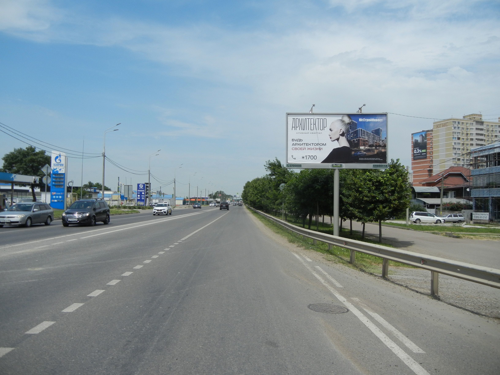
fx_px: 433
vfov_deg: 46.8
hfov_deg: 60.0
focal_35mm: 30
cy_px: 188
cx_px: 250
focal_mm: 5.4
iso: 160
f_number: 7
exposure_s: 1/651
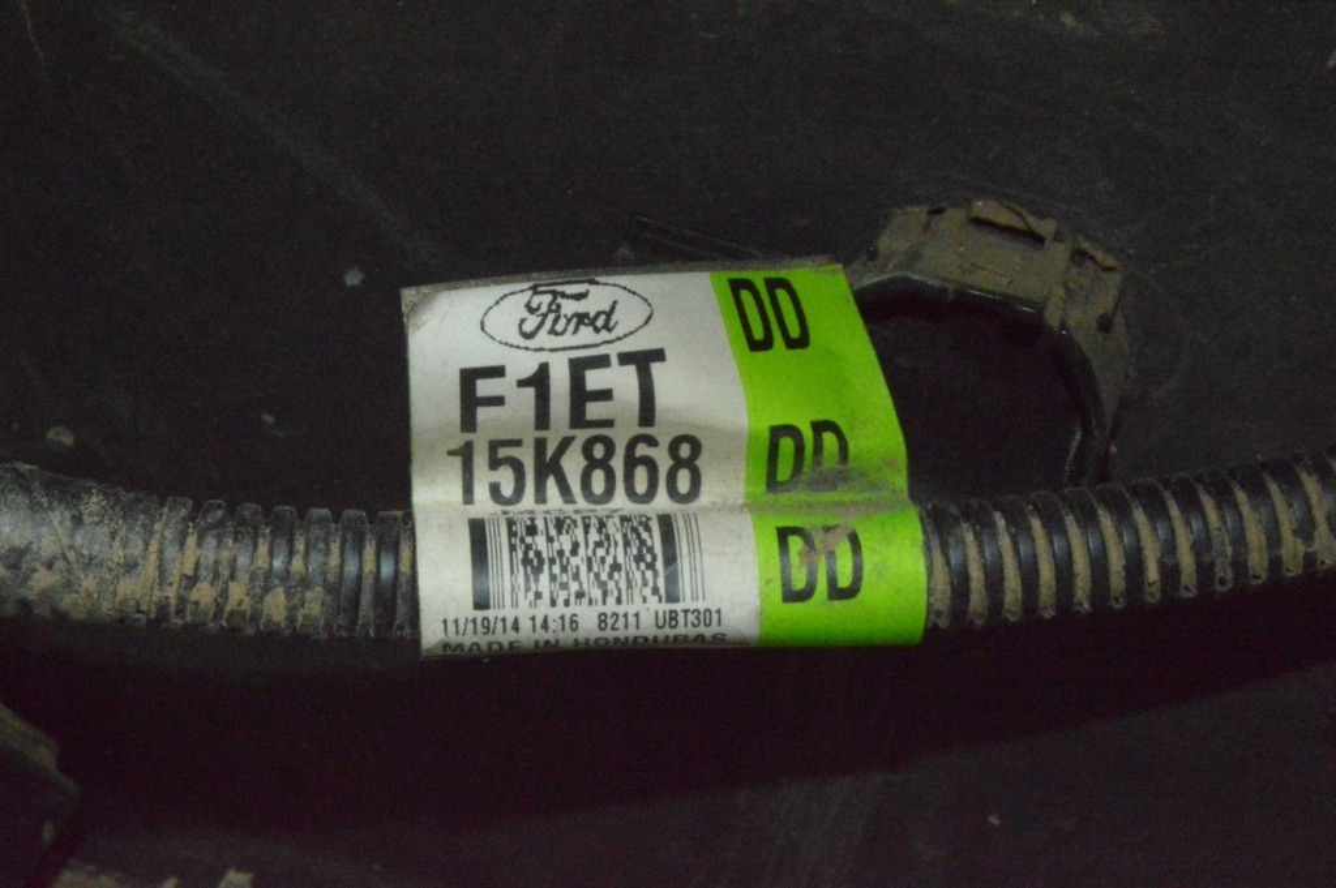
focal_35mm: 82
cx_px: 668
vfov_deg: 16.5
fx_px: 3059
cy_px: 444
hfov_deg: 24.6
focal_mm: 55
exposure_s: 1/50
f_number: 36
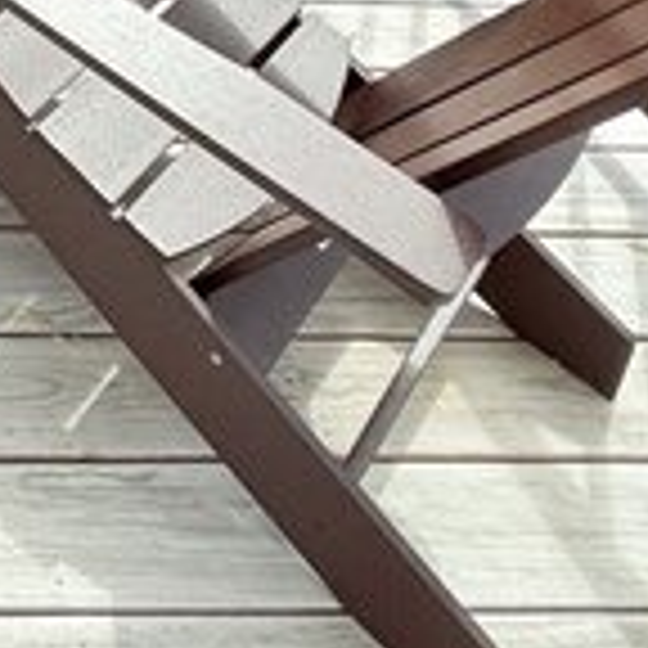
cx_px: -454
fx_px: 1165
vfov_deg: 23.3
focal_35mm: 55
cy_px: -382
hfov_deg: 22.1
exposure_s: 1/1312
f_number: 2.2
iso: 50
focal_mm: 2.22
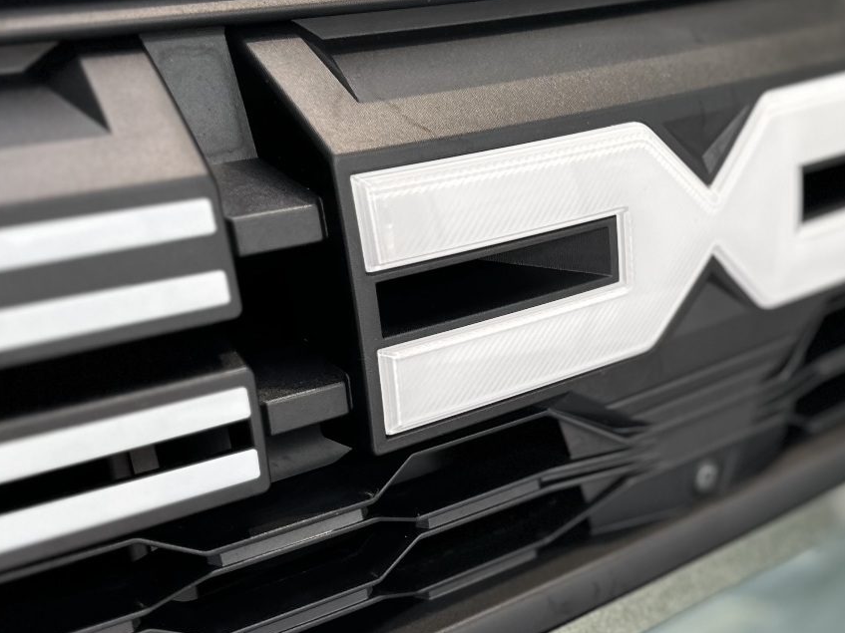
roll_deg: -0.6
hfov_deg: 37.2
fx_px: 1245
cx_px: 537
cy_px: 415
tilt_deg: -25.8
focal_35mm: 51
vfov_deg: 28.4
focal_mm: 6.86
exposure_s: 1/113
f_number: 1.78
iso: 50
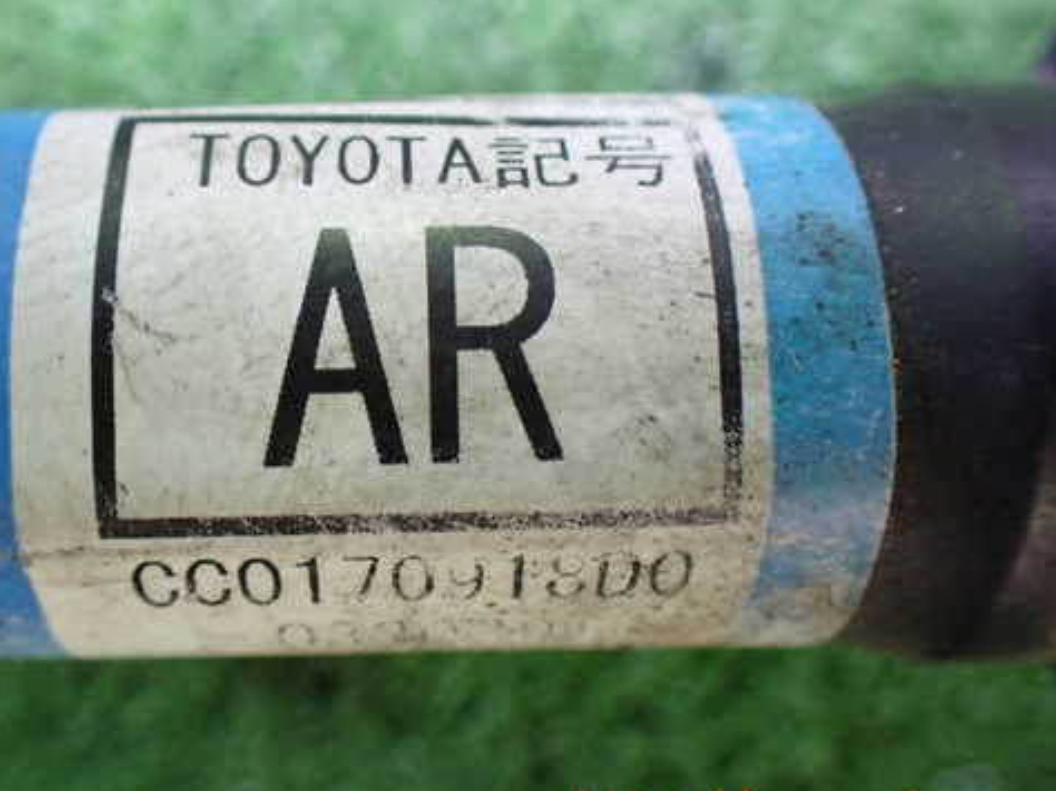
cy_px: 341
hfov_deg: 48.6
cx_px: 412
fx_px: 1159
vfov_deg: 37.6
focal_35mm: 38
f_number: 2.3
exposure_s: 1/80
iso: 800
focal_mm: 5.4
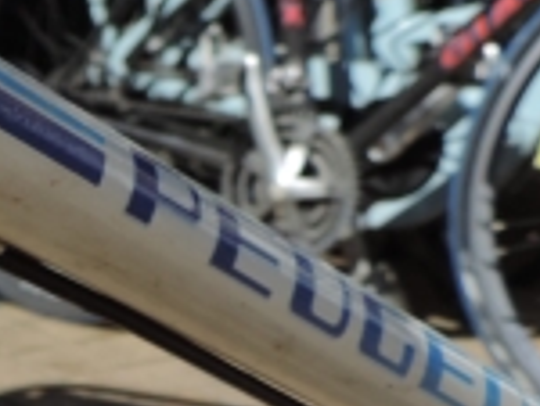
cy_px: 413
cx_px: -407
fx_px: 1750
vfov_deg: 13.1
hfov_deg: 15.3
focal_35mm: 112
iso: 80
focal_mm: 4.9
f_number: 3.1
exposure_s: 1/1250
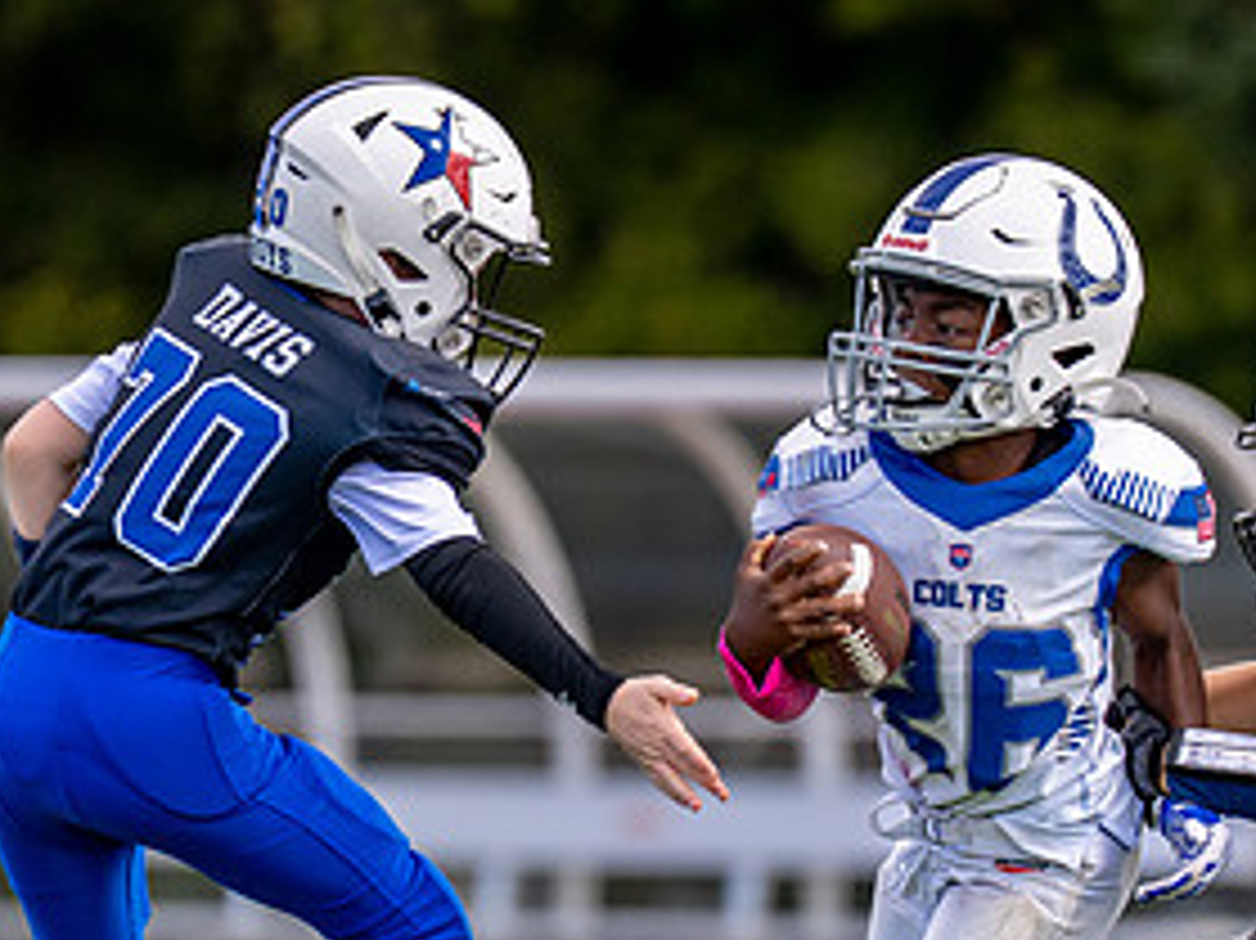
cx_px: 632
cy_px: 848
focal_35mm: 708
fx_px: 25678
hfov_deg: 2.8
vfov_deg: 2.1
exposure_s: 1/2500
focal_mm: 200
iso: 250
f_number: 2.8
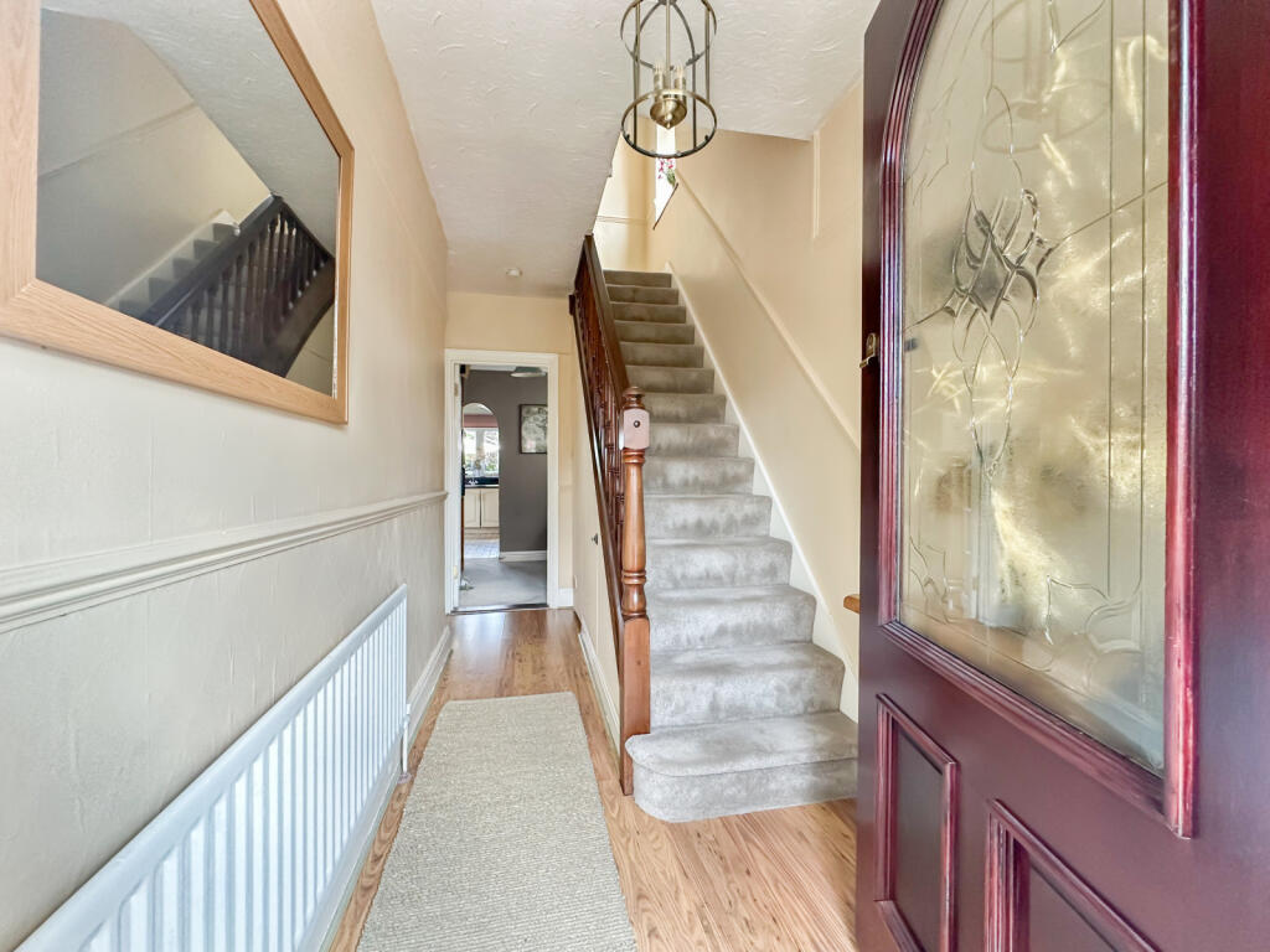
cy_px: 476
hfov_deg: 102.1
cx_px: 635
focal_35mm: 14
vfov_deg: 85.7
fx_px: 514
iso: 320
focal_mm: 2.22
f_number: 2.2
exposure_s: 1/90
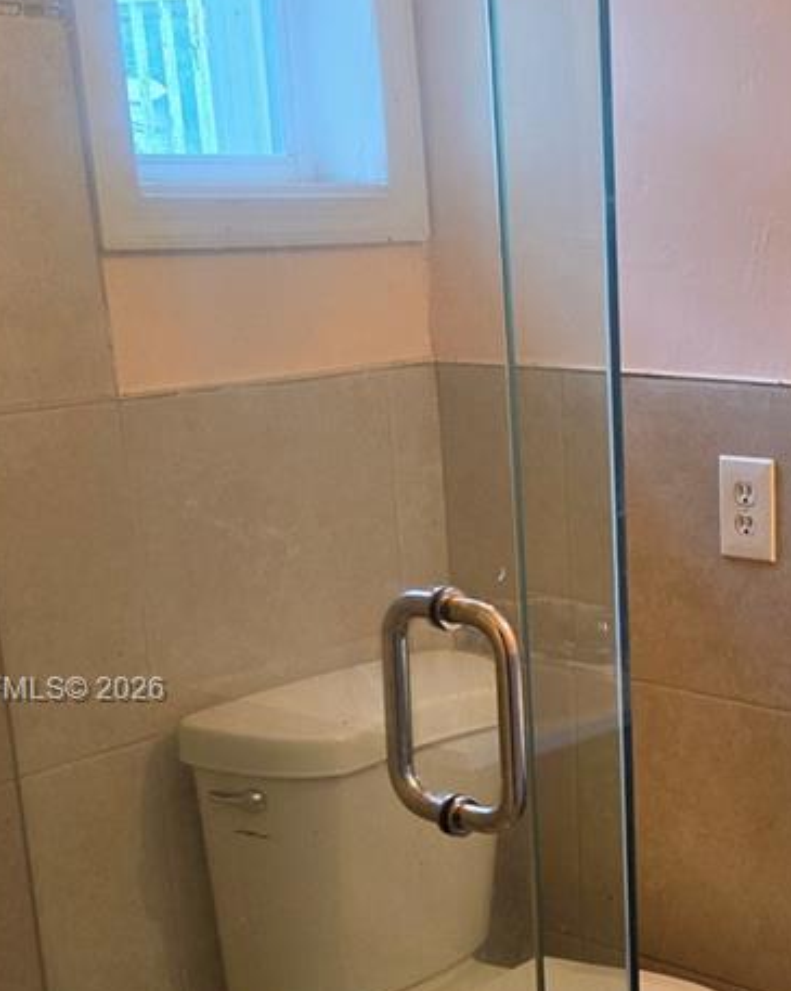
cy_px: 692
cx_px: 739
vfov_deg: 31.6
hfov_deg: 24.9
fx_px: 1728
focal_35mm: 59
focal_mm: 5.4
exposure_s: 1/120
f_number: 1.8
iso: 200
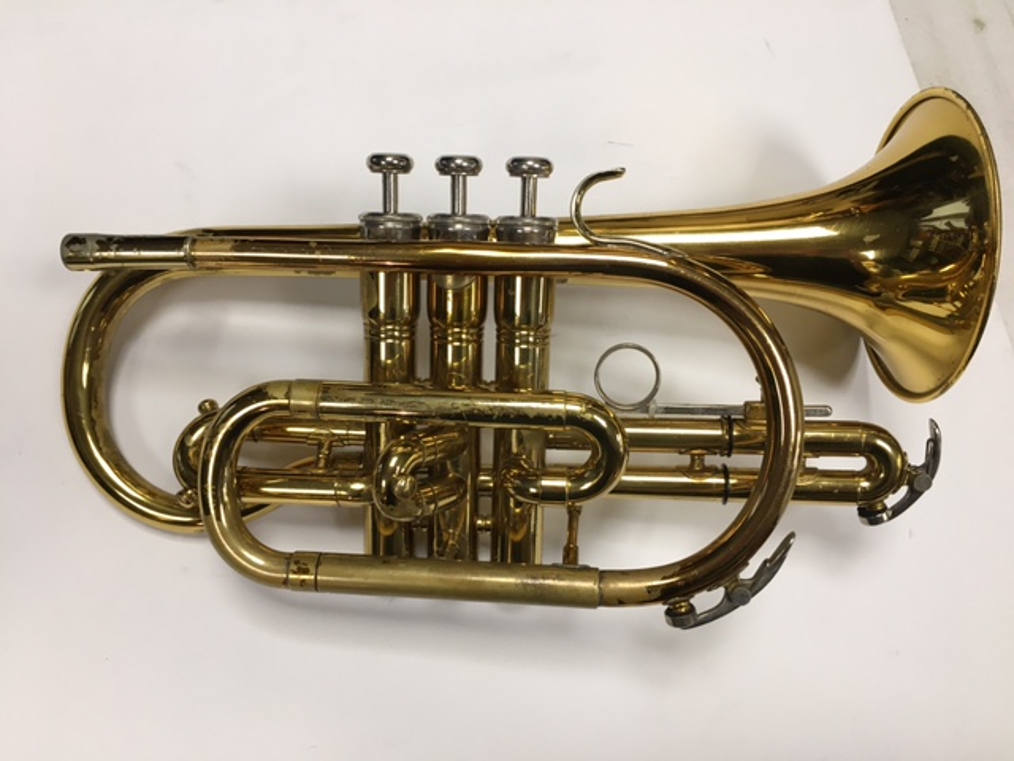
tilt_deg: -75.6
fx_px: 849
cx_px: 507
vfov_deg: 48.2
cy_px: 380
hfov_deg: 61.7
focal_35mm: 29
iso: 50
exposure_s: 1/33
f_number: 2.2
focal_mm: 4.15
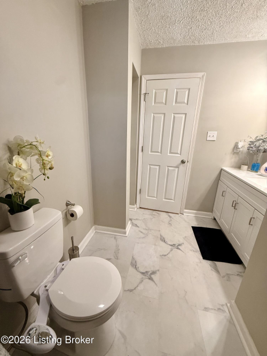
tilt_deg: -16.9
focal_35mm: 14
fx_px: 144
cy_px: 178
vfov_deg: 102.1
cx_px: 134
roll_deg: -2.8
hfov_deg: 85.7
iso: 250
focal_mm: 2.22
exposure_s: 1/120
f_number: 2.2
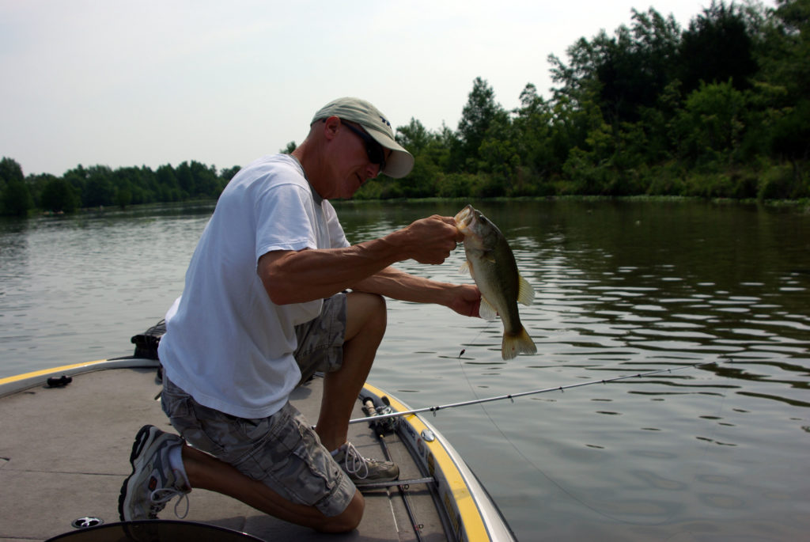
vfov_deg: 32.0
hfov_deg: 46.4
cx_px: 405
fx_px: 946
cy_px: 271
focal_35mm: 42
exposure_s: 1/500
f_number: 8
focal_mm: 28
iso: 100
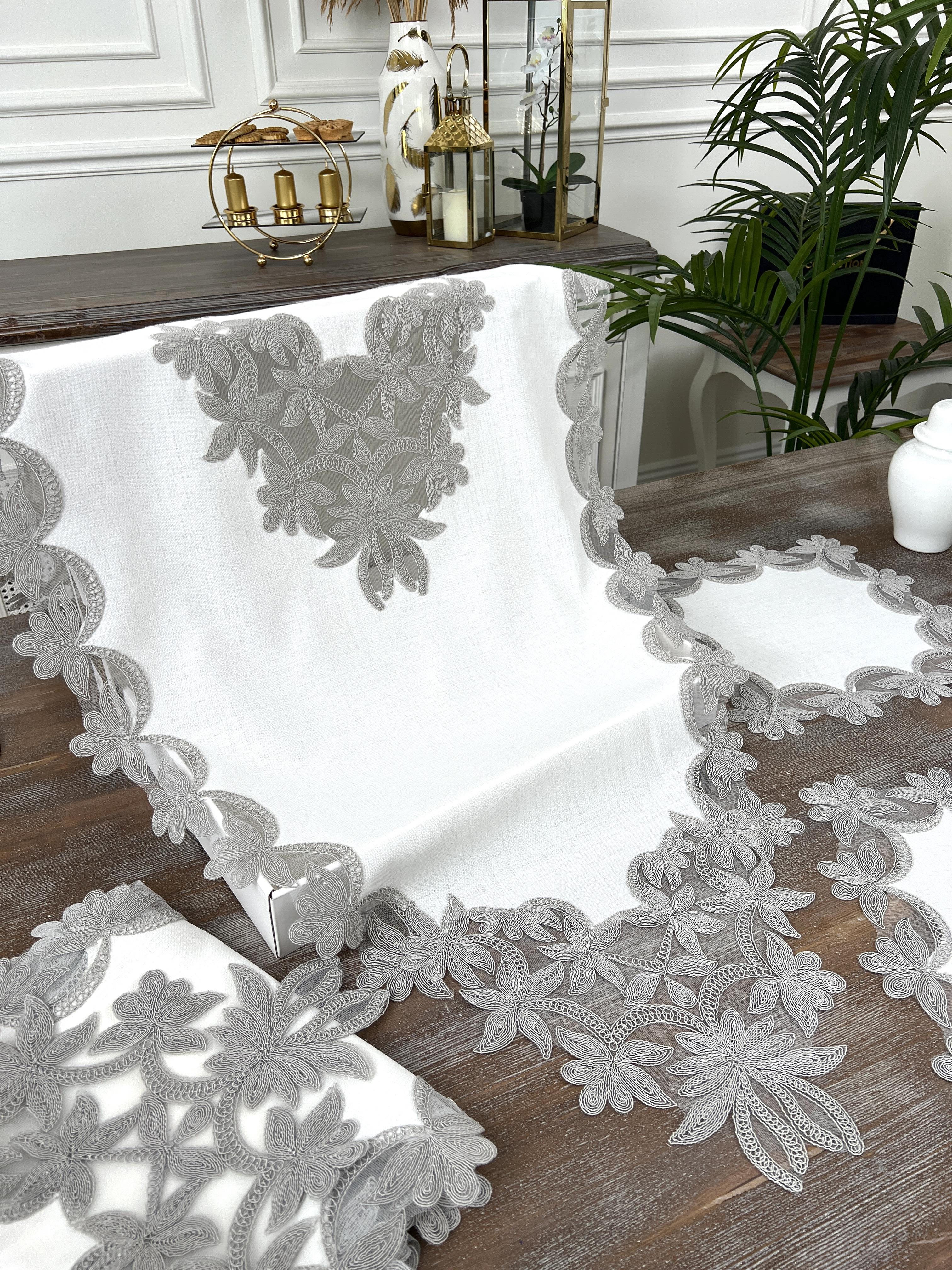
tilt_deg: -33.0
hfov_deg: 53.1
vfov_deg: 67.3
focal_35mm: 26
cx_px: 476
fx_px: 953
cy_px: 635
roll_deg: +0.5
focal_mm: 5.7
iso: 40
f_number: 1.5
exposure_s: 1/284
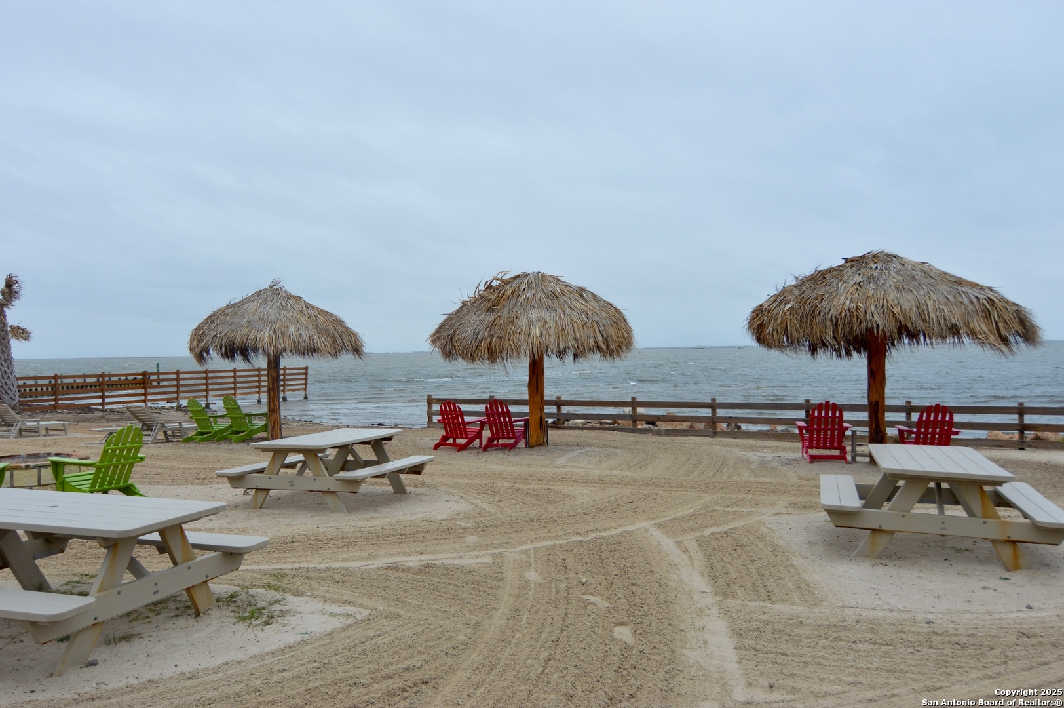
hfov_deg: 64.6
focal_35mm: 28
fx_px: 842
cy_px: 354
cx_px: 532
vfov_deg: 45.6
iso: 100
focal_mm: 19
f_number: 6.3
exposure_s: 1/160
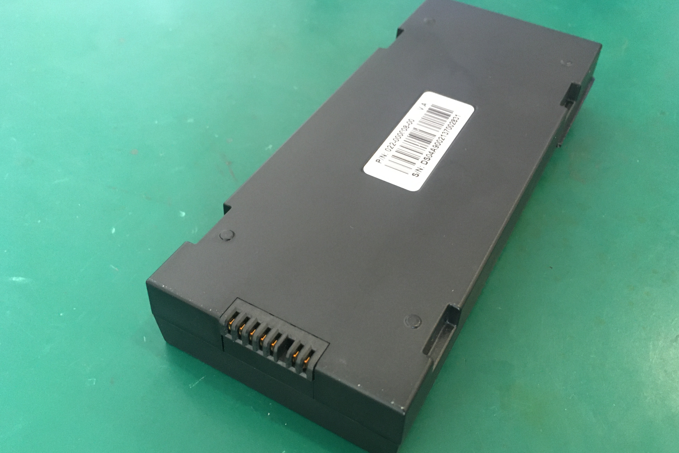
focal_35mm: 31
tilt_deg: -48.3
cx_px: 341
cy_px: 259
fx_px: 585
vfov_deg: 42.2
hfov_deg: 60.3
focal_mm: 4.15
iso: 200
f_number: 2.2
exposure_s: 1/17
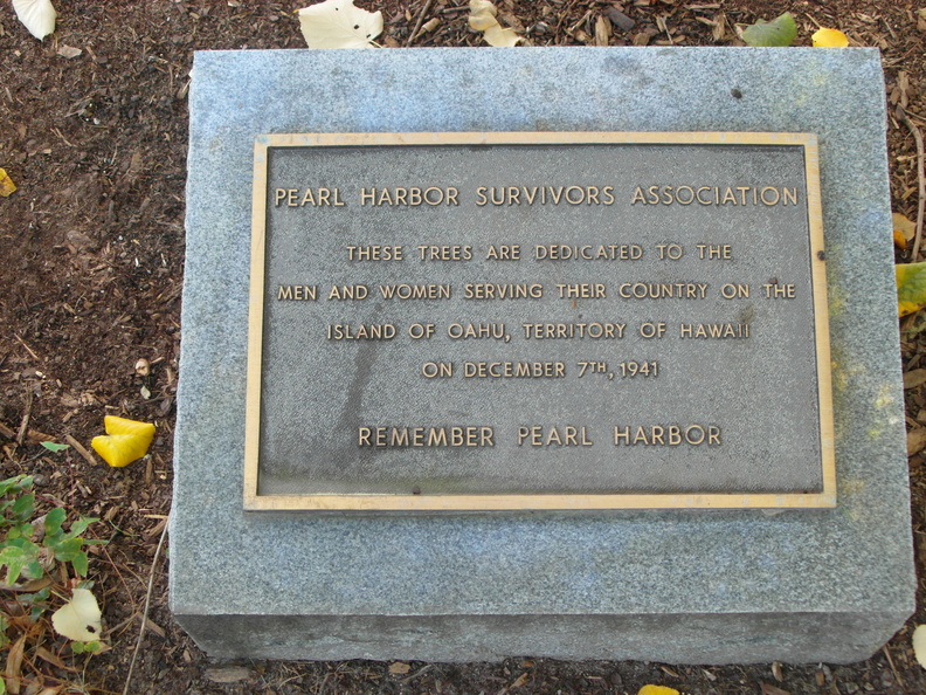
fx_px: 1391
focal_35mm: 52
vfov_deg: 28.0
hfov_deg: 36.8
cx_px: 463
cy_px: 348
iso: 240
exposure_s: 1/45
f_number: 3.4
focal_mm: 9.2
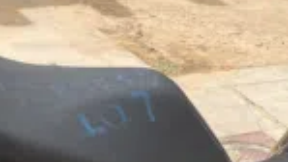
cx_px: 162
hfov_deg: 17.6
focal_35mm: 122
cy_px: 168
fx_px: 932
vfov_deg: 9.9
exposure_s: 1/2028
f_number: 1.8
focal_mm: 4.25
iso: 32
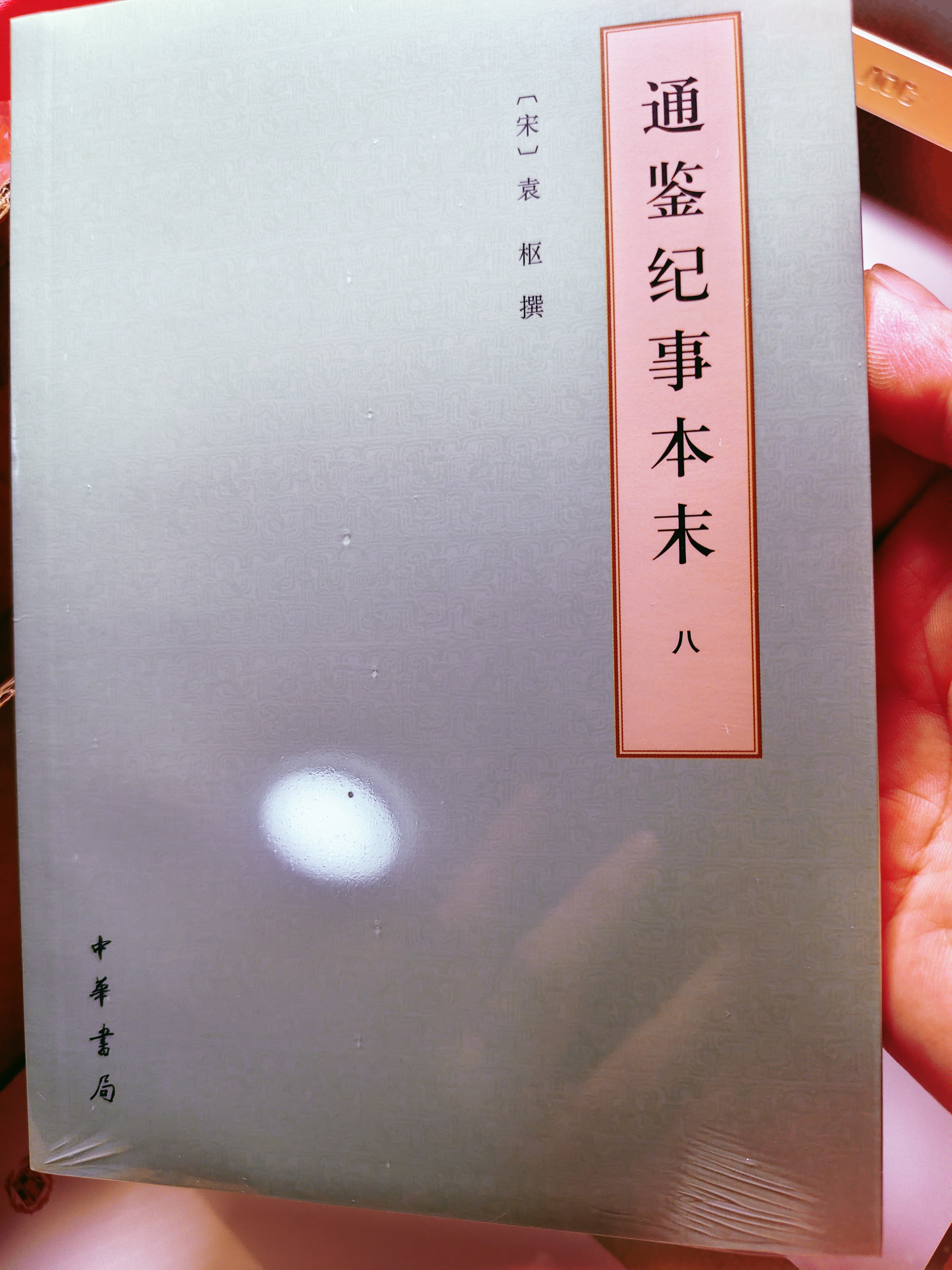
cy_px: 635
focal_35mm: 23
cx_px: 476
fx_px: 843
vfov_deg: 73.9
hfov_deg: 58.9
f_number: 1.88
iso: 294
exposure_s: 1/100
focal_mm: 5.56
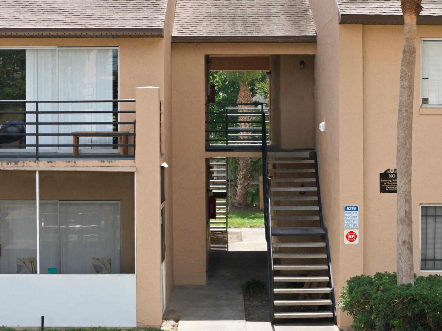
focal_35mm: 90
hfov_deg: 21.7
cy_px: 143
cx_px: 265
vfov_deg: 16.4
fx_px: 1149
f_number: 2.8
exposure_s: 1/30
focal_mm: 19.4
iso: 100
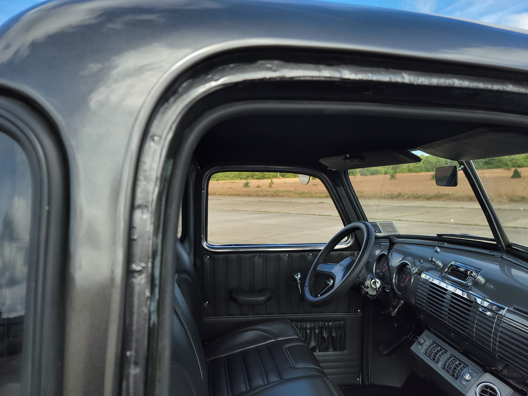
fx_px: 366
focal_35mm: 24
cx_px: 264
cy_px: 198
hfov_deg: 71.6
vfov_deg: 56.8
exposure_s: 1/212
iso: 16
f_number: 1.8
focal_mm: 6.7
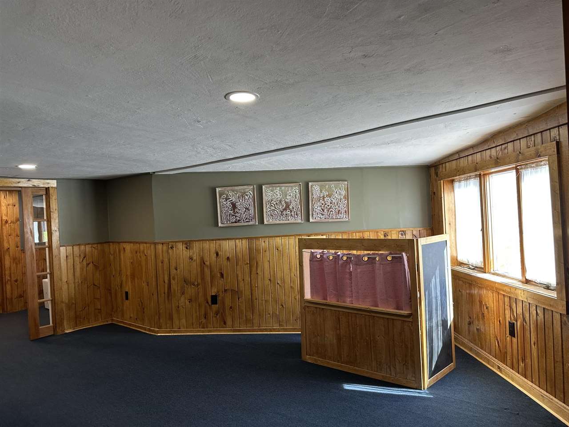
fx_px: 394
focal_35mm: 24
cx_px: 284
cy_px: 214
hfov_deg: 71.6
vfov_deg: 56.8
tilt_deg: +1.1
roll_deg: +2.7
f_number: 1.78
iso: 125
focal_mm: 6.86
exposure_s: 1/120
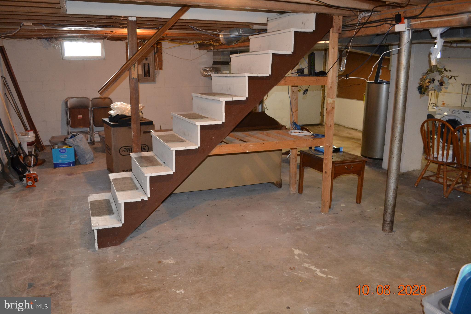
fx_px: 353
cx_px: 236
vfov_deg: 47.9
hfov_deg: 67.4
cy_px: 157
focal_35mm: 27
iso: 1600
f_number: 3.5
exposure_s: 1/60
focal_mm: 18
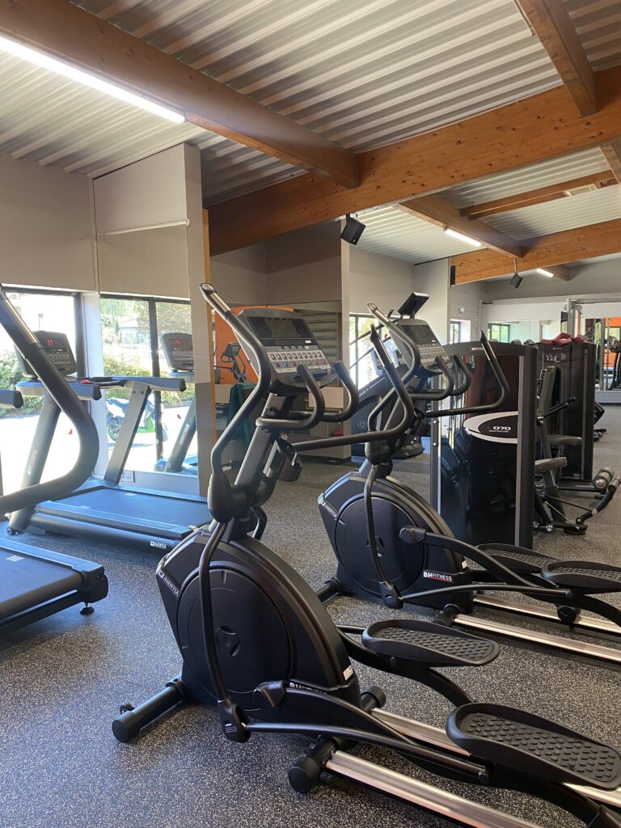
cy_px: 414
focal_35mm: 26
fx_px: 622
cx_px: 310
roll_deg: +2.0
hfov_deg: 53.1
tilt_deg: -3.0
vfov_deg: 67.3
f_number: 1.8
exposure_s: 1/50
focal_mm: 4.25
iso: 100
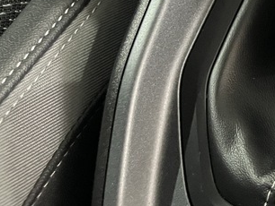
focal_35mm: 87
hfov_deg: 18.7
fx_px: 692
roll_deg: -1.3
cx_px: 457
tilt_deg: -38.7
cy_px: -119
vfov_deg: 15.4
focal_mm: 5.1
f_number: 1.6
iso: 640
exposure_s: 1/25
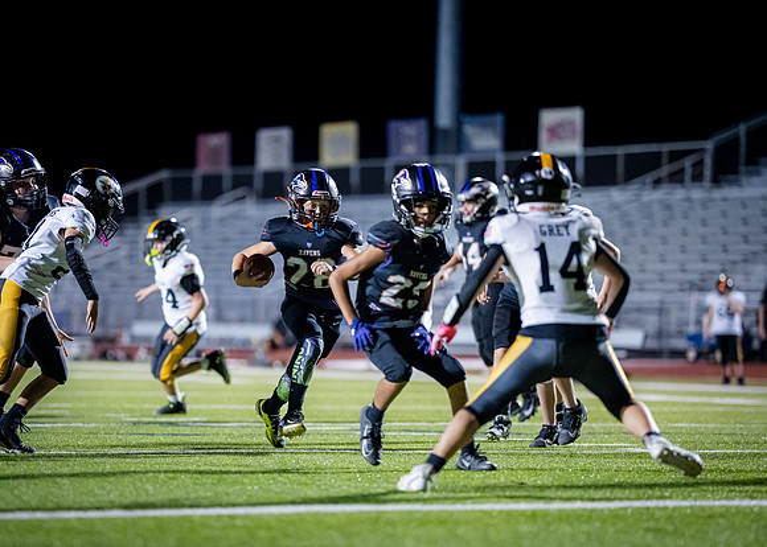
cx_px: 314
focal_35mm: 168
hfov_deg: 12.0
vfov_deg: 8.6
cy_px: 322
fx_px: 3660
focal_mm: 135
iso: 3200
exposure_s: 1/1250
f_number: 1.8
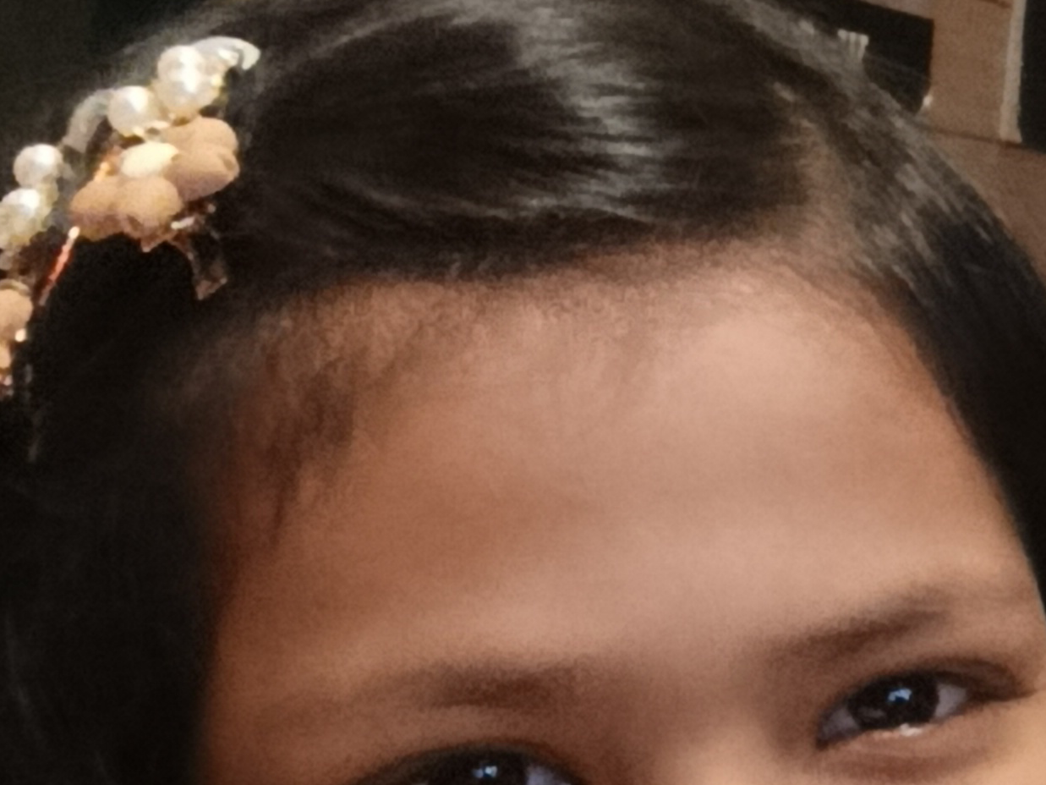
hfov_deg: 19.3
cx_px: 1602
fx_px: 2659
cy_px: 661
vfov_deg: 16.6
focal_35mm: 88
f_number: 2.2
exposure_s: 1/25
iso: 746
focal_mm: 2.23
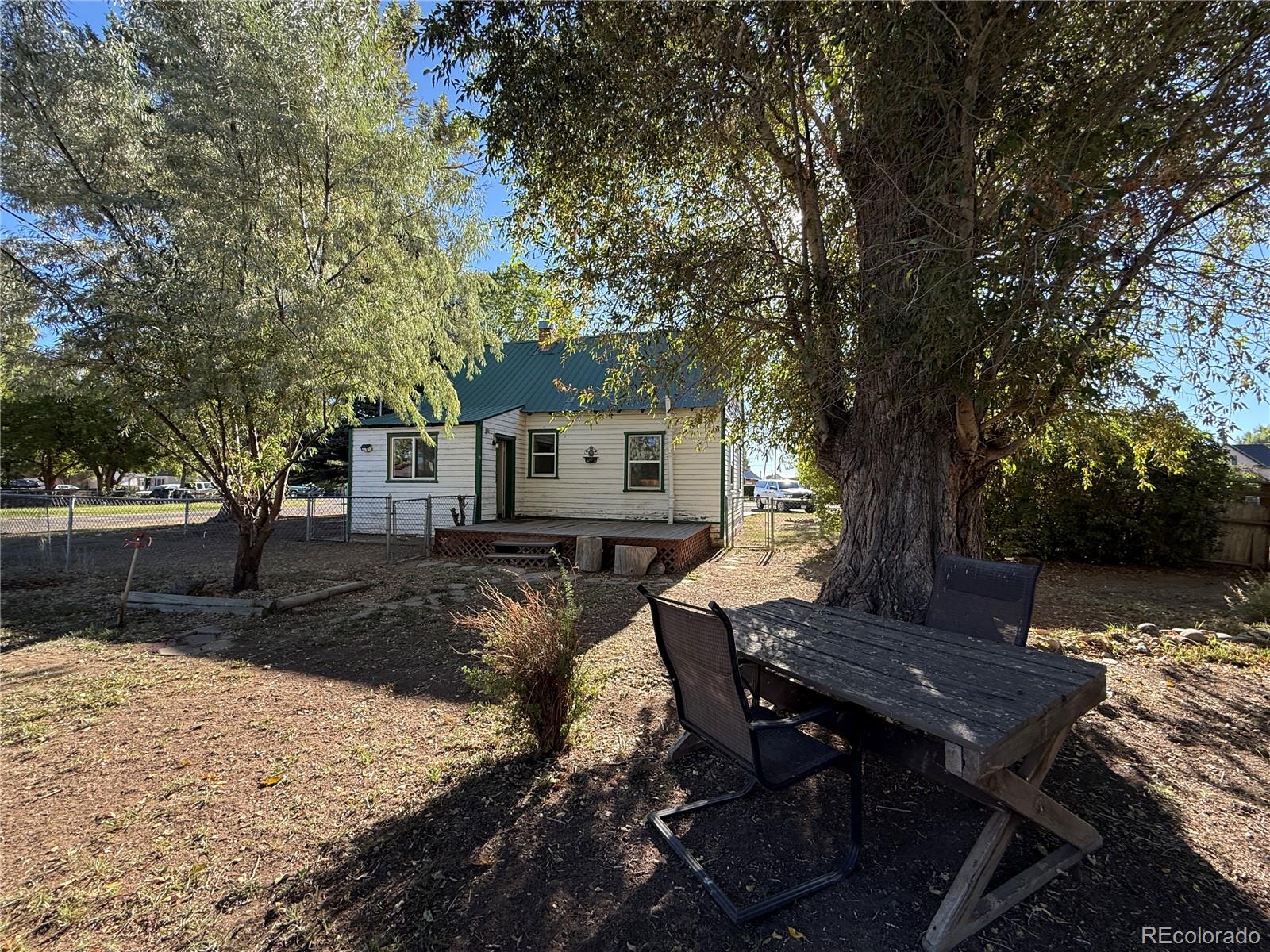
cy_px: 476
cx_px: 635
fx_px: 514
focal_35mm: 14
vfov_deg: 85.7
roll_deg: -1.1
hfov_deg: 102.1
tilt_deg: +1.6
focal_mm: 2.22
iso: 64
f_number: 2.2
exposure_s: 1/403
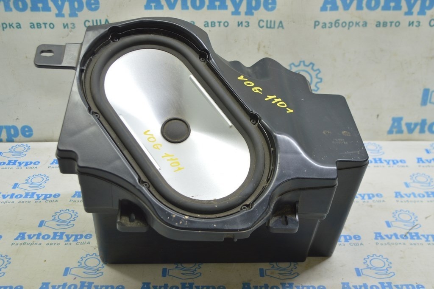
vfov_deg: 28.0
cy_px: 144
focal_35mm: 48
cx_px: 217
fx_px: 578
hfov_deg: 41.1
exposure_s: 1/20
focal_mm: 32
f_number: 5.6
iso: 400
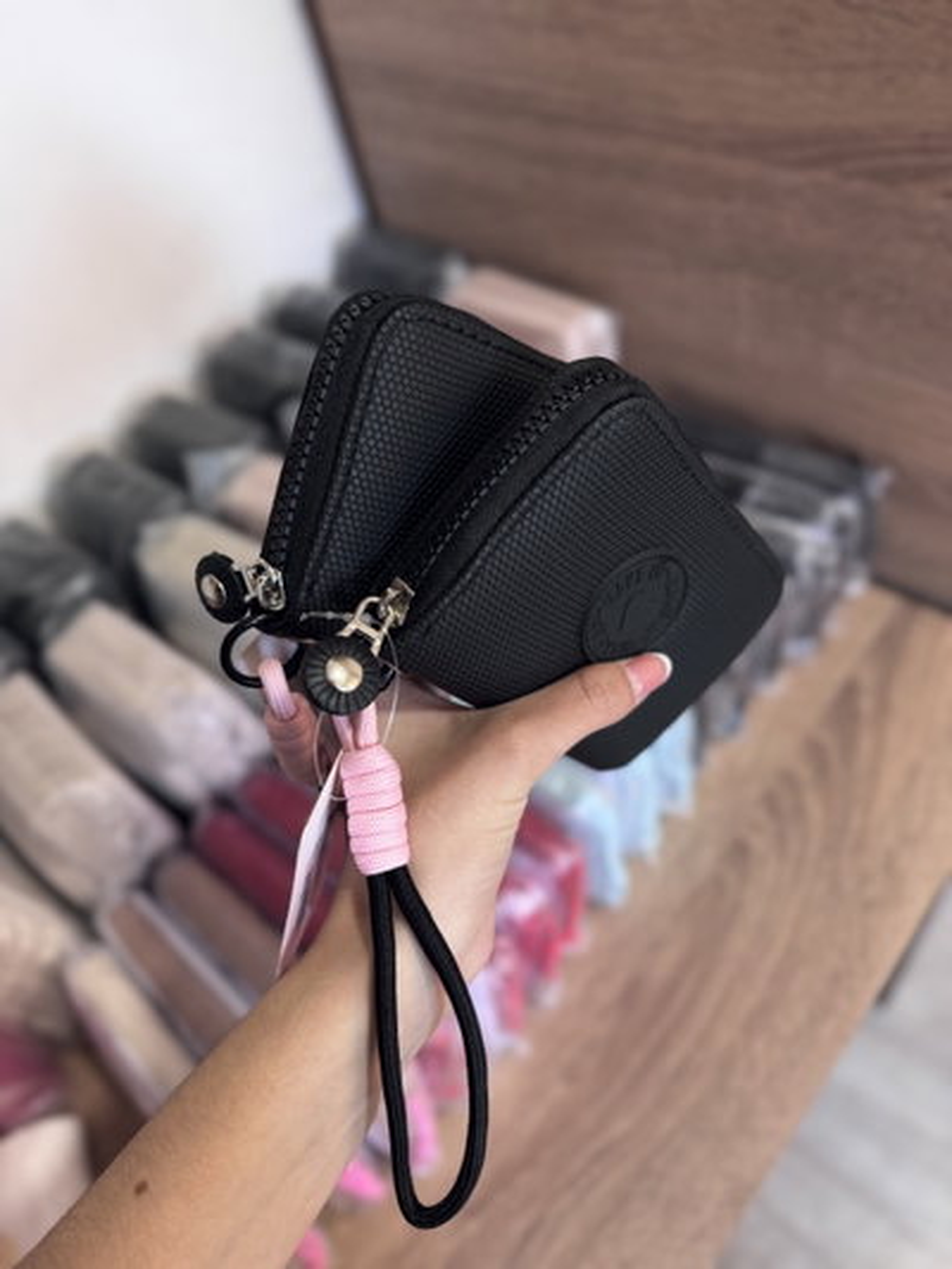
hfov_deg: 56.8
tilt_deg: -51.0
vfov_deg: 71.6
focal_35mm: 24
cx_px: 476
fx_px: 880
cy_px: 634
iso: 125
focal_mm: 6.76
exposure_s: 1/50
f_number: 1.78
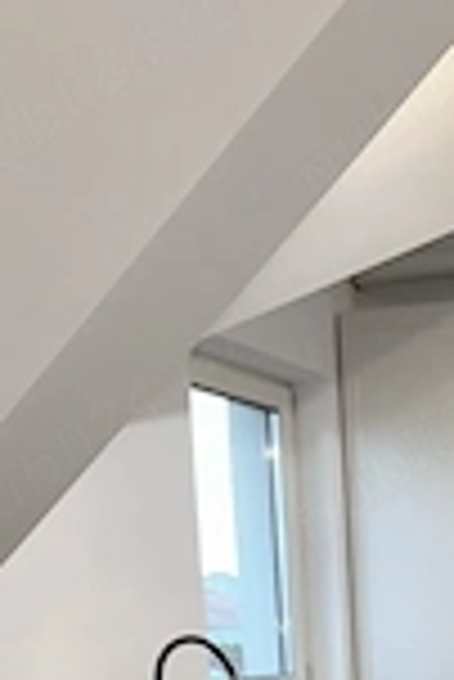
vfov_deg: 26.6
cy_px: 842
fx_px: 1246
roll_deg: +1.7
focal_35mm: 66
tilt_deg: -8.8
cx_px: 530
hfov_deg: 19.6
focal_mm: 6.86
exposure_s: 1/33
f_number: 1.78
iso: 80
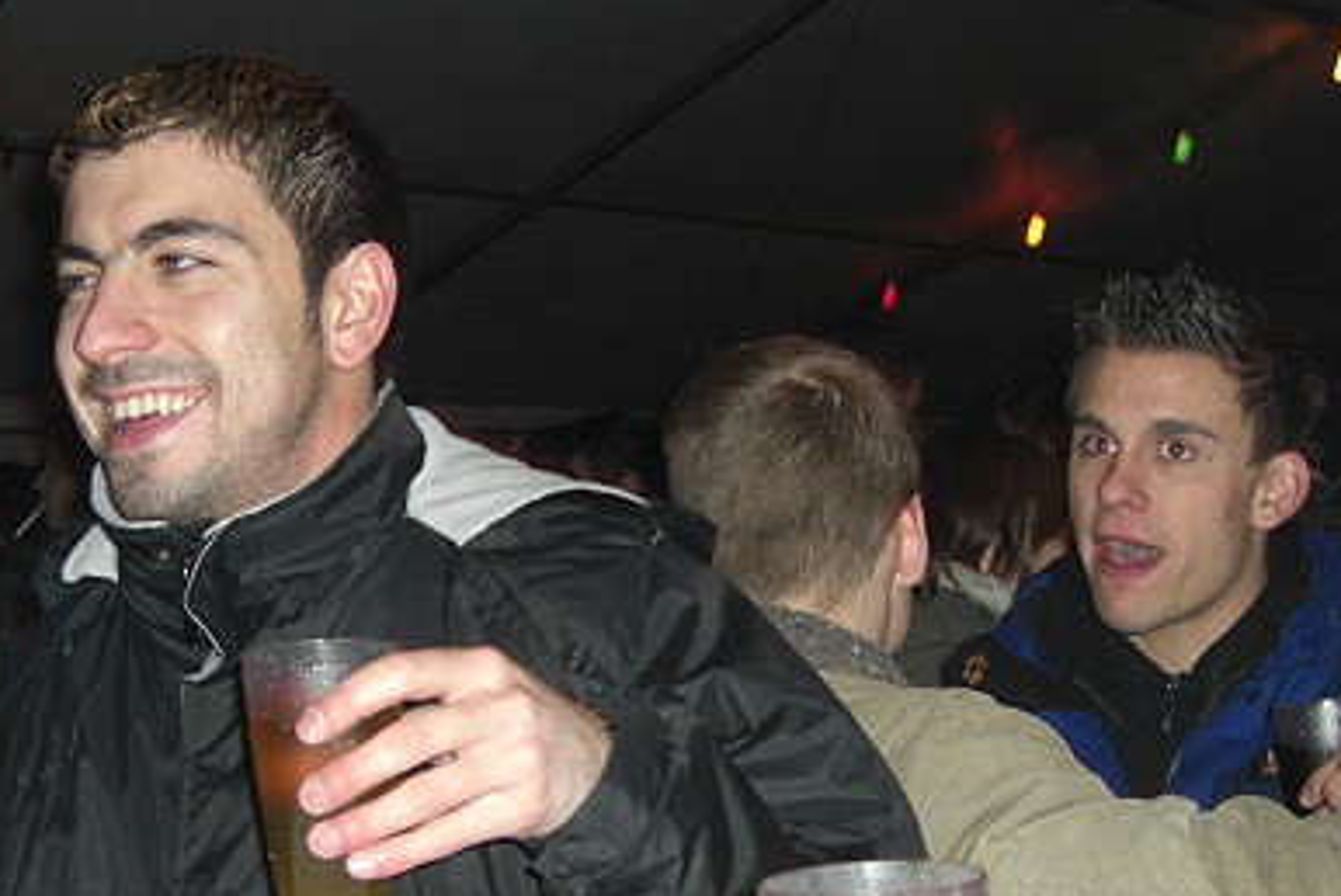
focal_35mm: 58
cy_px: 533
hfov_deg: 34.4
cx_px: 558
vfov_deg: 23.4
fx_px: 2162
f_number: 2.8
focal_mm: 7.9
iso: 200
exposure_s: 1/60
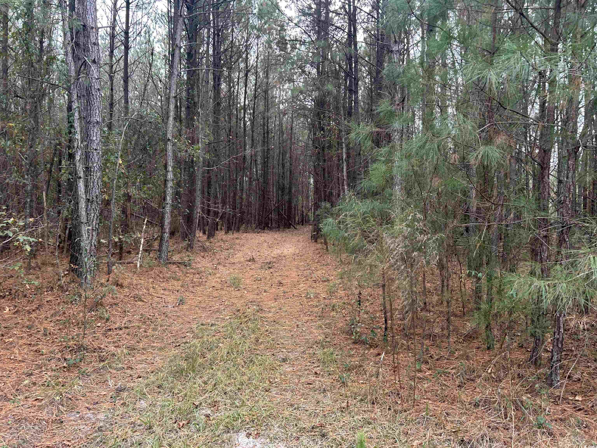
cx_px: 298
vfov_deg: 53.1
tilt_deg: +1.0
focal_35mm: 26
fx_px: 448
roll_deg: -3.1
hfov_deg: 67.3
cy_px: 224
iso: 40
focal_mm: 5.7
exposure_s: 1/168
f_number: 1.5
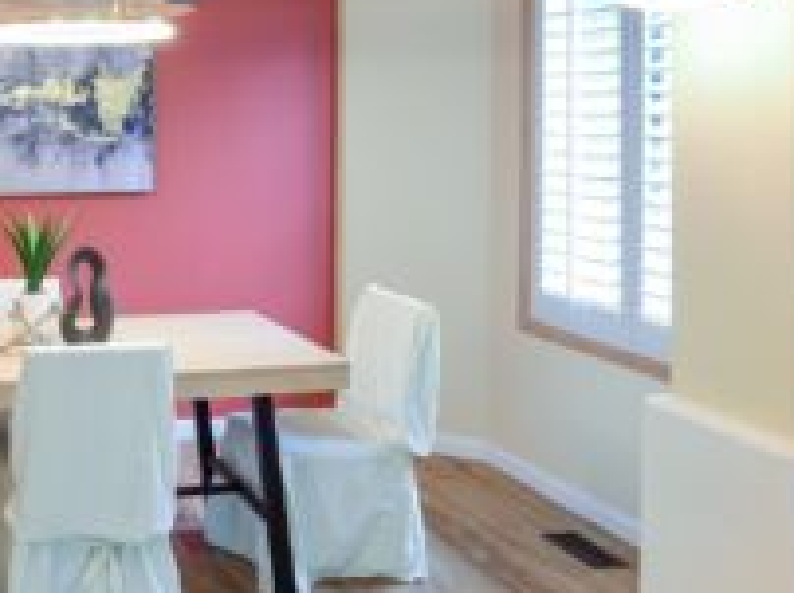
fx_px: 984
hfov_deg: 40.3
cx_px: 63
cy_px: 285
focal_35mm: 43
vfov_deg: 33.6
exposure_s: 1
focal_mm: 15
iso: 125
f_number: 13
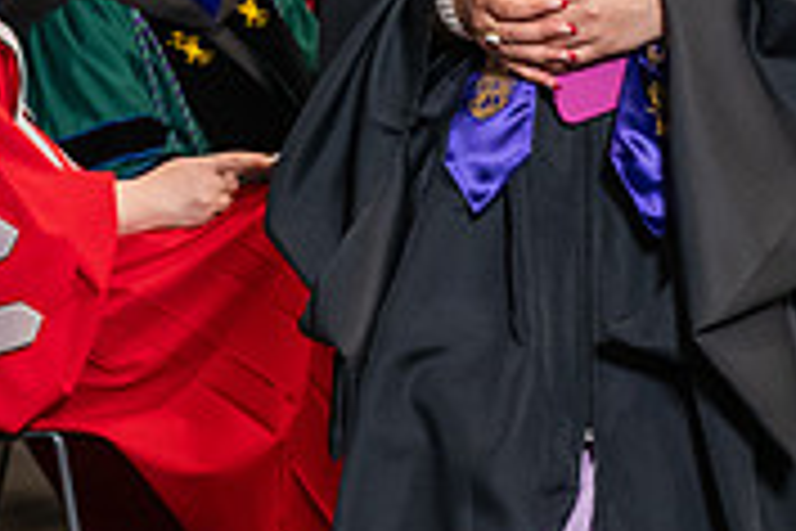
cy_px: -187
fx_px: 5063
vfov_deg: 6.0
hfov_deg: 9.0
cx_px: 135
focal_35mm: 229
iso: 2000
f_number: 5
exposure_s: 1/125
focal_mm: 70
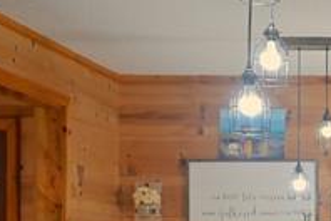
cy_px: 274
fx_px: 1039
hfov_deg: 16.4
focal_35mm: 113
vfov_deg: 11.8
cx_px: 510
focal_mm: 35
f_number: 7.1
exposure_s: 1/100
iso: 1000
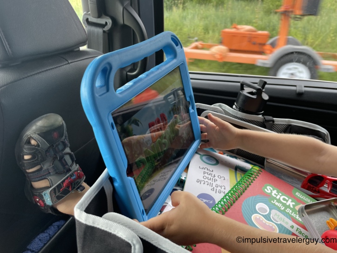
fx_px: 253
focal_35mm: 26
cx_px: 168
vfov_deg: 53.1
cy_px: 126
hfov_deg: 67.3
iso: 64
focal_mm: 4.2
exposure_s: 1/121
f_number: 1.6
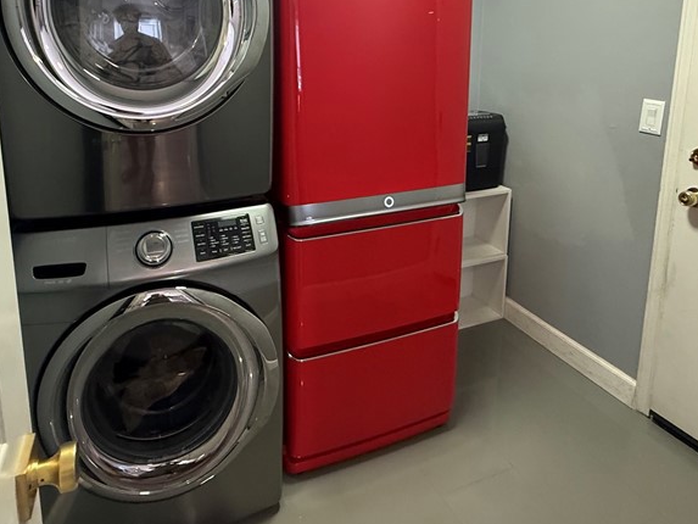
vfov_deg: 52.2
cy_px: 123
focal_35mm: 25
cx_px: 307
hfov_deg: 69.1
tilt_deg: -10.0
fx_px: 504
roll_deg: -1.0
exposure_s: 1/60
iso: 500
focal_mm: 2.22
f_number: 2.2
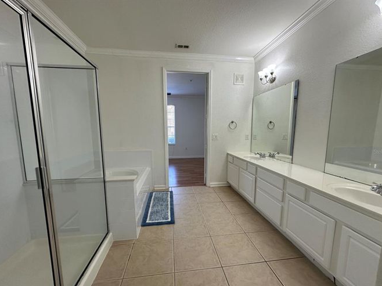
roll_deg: -0.3
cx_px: 193
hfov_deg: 98.2
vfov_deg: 81.6
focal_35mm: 15
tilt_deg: -7.2
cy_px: 151
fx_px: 165
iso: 125
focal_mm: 2.22
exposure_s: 1/120
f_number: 2.2
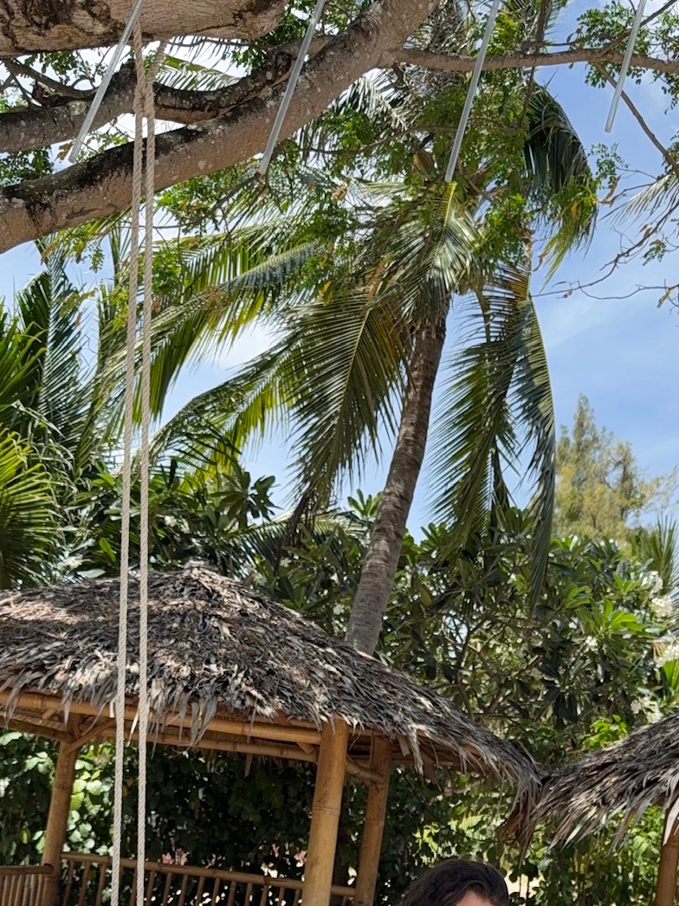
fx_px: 1230
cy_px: 840
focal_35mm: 47
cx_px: 490
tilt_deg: +0.5
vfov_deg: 37.4
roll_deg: -5.6
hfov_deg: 30.5
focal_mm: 6.76
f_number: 1.78
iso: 100
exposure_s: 1/3425
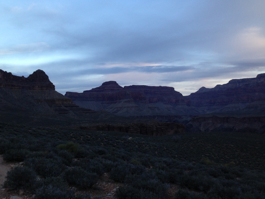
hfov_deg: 55.4
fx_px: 253
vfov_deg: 42.9
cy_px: 100
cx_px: 132
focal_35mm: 33
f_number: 2.4
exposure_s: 1/120
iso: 64
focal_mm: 4.12
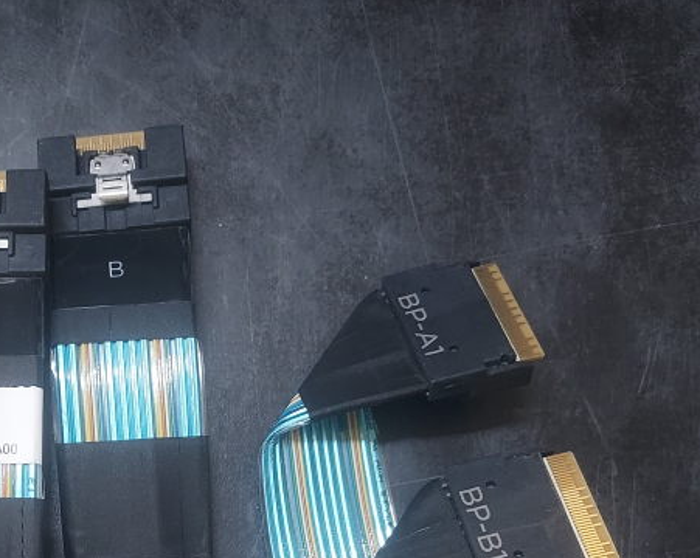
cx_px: 135
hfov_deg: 34.8
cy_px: 563
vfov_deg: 27.4
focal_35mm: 52
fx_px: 1076
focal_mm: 4.6
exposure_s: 1/40
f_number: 1.8
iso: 320
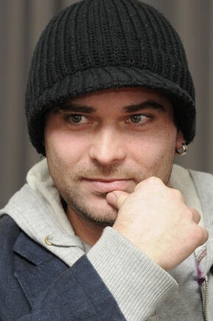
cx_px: 106
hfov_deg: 8.3
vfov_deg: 12.5
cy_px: 160
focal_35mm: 165
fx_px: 1468
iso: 640
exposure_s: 1/50
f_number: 5
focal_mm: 110
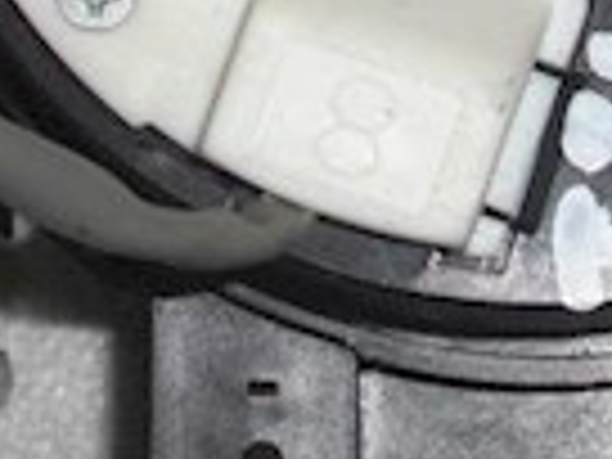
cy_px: -261
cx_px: 428
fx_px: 3571
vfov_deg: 7.2
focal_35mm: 202
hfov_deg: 9.8
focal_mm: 7.6
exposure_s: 1/60
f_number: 3.1
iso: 50
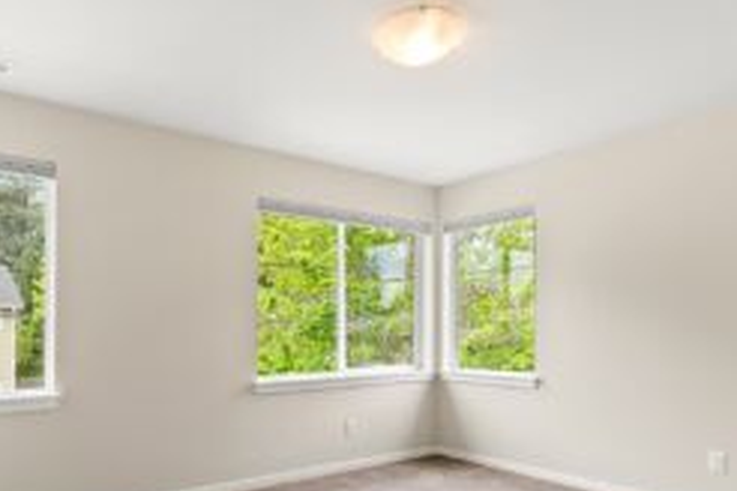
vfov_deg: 48.2
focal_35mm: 26
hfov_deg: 68.8
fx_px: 532
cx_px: 300
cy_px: 349
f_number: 8
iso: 100
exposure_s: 1/15
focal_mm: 16
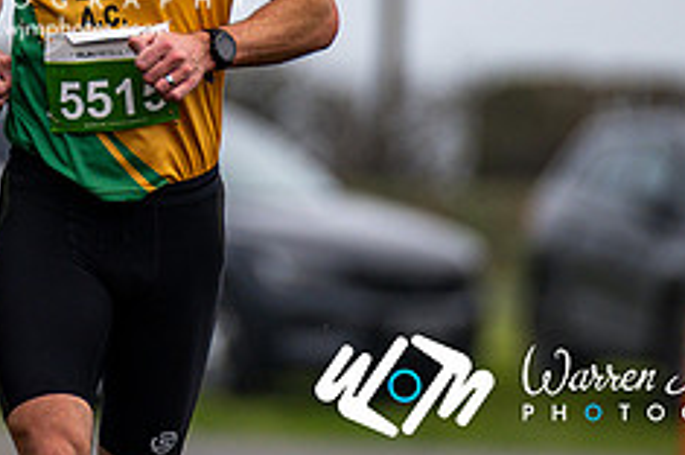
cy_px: -93
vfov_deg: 1.2
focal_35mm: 1113
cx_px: 55
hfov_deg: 1.9
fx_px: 21149
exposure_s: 1/1600
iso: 220
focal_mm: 300
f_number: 2.8
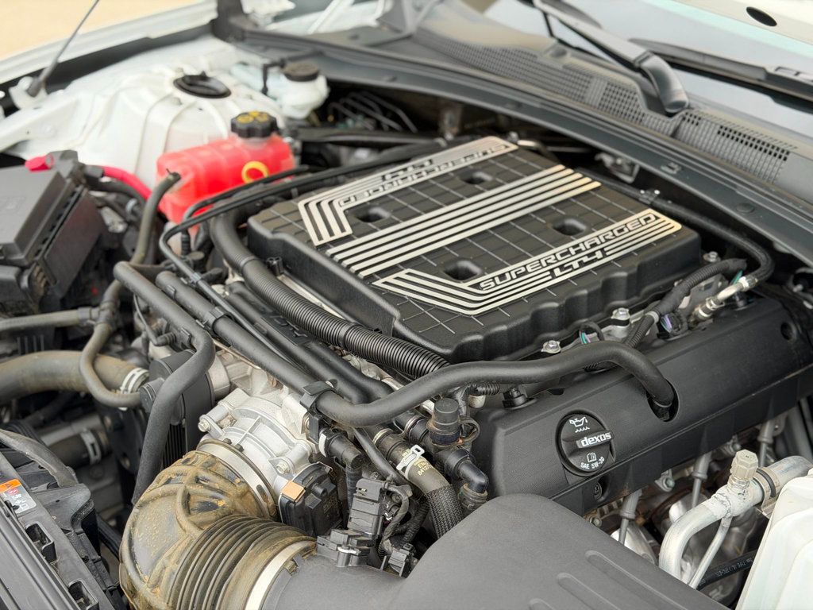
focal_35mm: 48
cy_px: 305
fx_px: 1127
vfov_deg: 30.3
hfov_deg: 39.7
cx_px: 406
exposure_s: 1/219
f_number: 1.78
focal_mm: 6.76
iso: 64
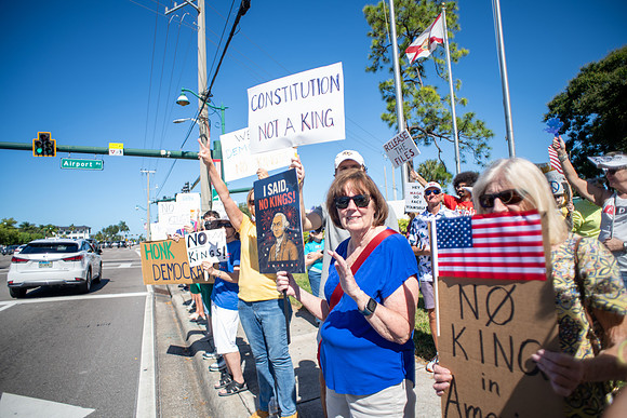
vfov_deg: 62.0
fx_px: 348
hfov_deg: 84.0
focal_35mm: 20
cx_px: 314
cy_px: 209
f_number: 6.3
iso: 64
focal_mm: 20
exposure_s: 1/640
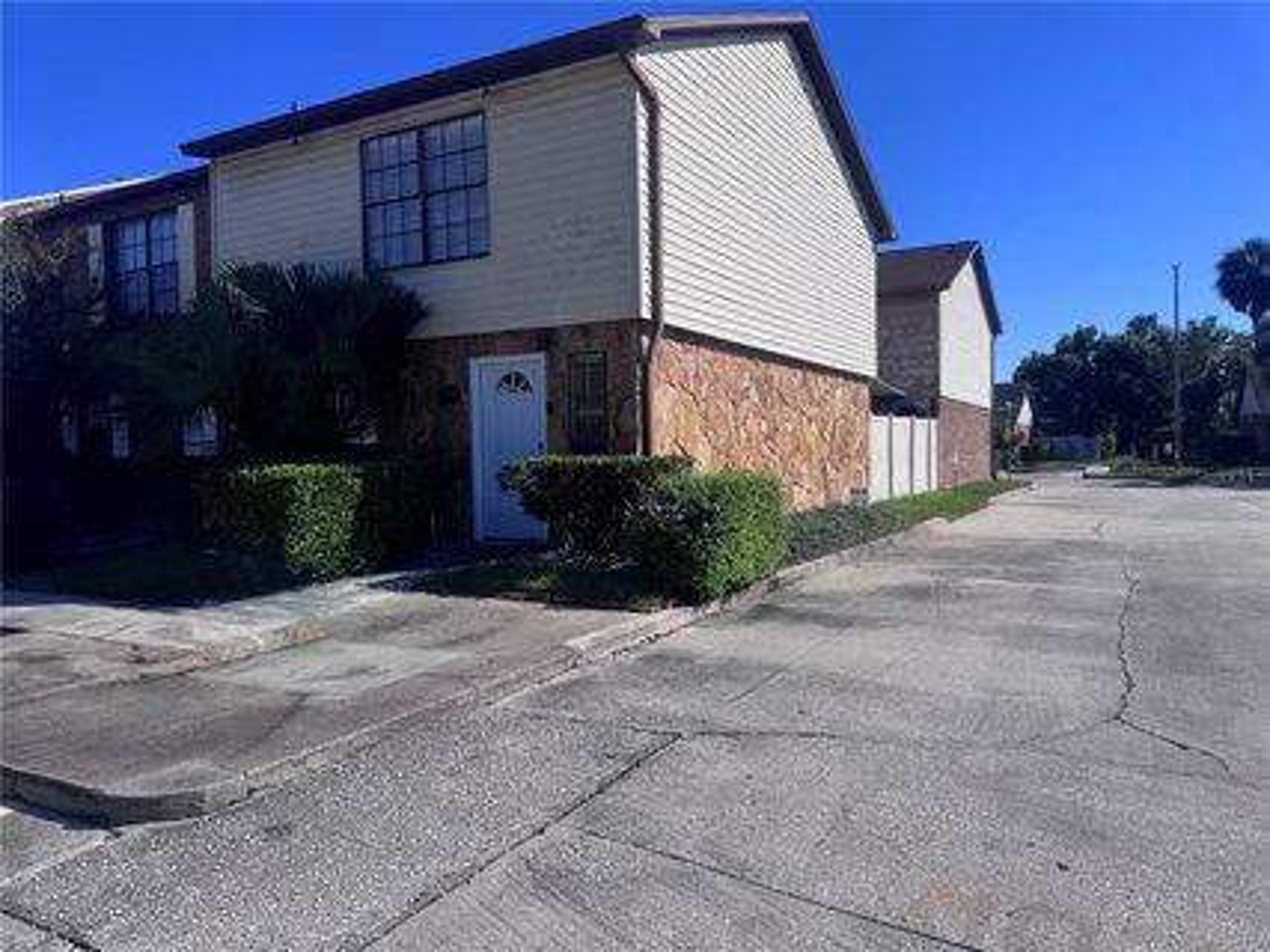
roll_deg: +0.8
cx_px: 635
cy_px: 476
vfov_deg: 56.8
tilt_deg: -1.7
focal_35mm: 24
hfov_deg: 71.6
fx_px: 880
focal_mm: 6.76
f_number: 1.78
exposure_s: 1/7092
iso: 80
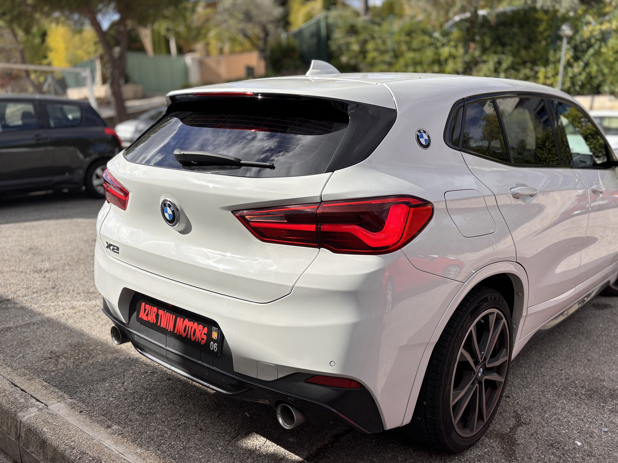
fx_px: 553
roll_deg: -0.7
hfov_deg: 58.2
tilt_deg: -17.5
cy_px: 267
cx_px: 342
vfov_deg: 45.3
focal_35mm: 31
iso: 50
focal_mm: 5.96
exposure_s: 1/2933
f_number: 1.6
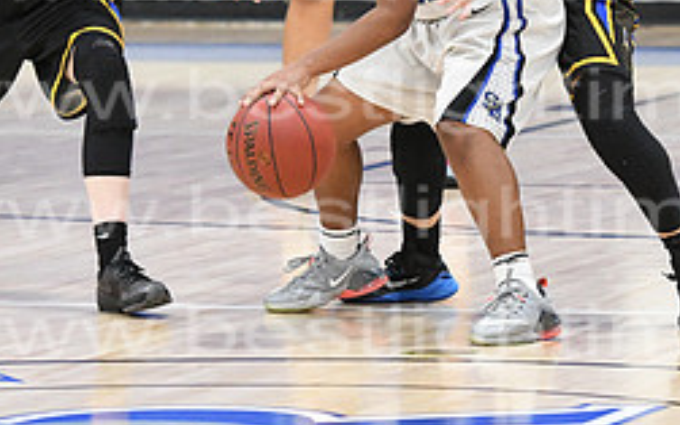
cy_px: -77
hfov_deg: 4.8
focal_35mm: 441
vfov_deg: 3.0
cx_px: 542
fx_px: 8178
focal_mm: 125
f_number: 3.2
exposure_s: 1/640
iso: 5000
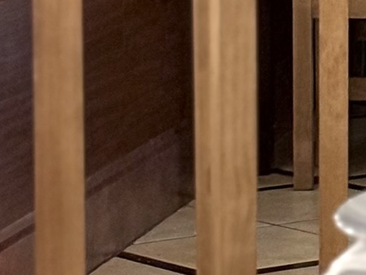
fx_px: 3194
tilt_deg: -4.2
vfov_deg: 4.9
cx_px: 830
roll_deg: -0.2
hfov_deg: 6.3
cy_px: -65
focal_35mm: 302
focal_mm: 6.76
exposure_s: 1/50
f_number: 1.78
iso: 200
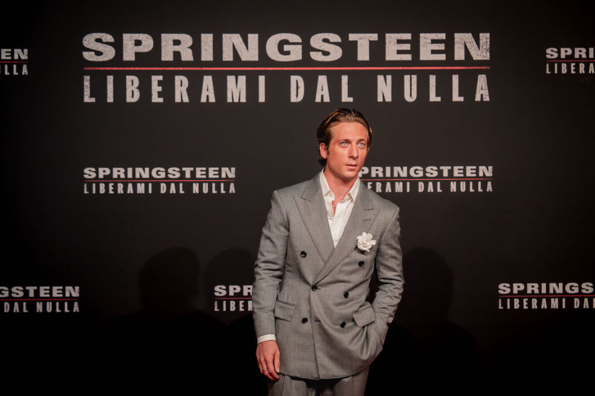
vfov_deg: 22.6
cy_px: 198
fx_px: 990
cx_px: 298
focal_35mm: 60
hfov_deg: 33.4
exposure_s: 1/640
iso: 1250
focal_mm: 58
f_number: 3.2
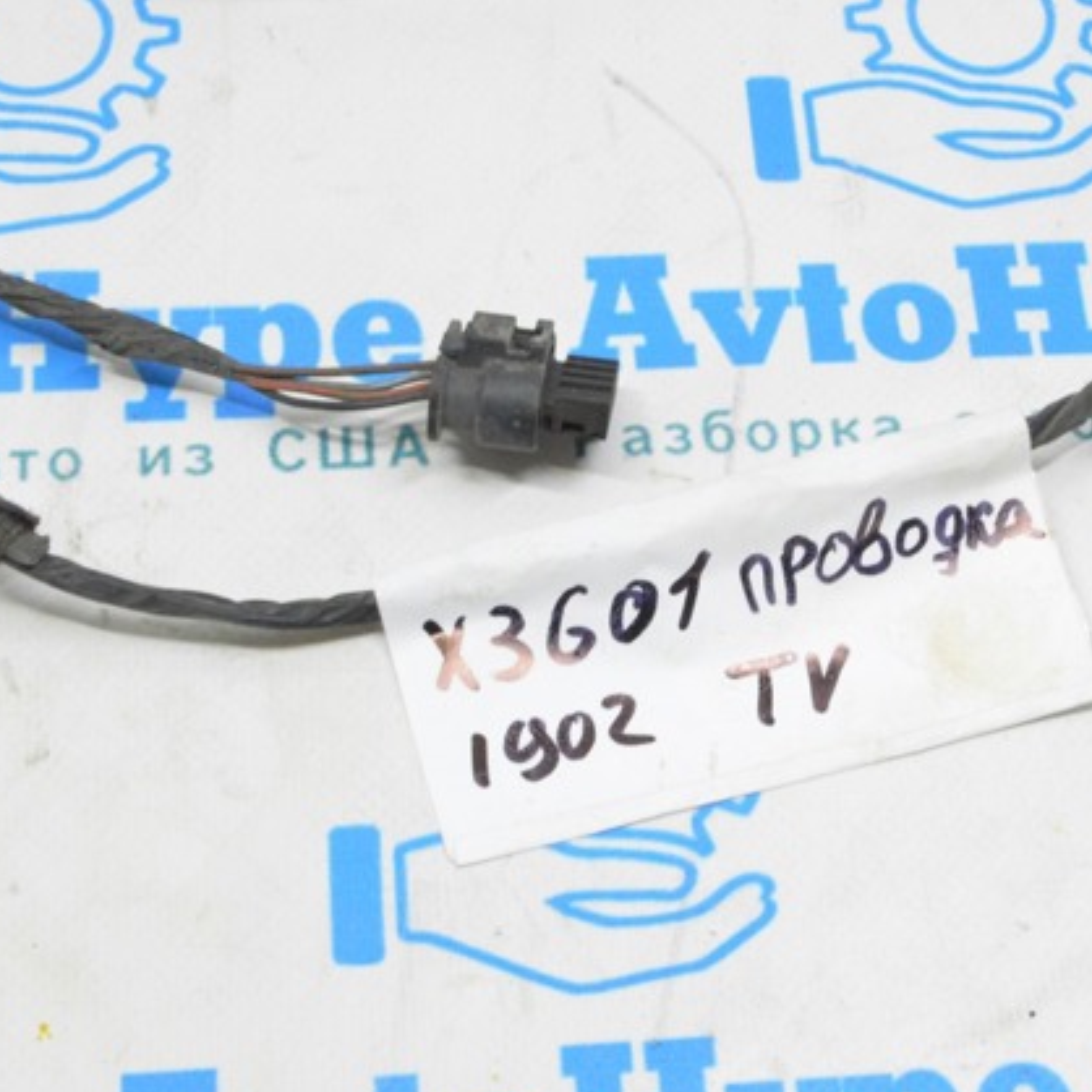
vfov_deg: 19.8
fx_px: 3128
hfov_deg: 19.7
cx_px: 760
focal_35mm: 88
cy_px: 553
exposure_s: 1/15
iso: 6400
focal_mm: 45
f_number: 20
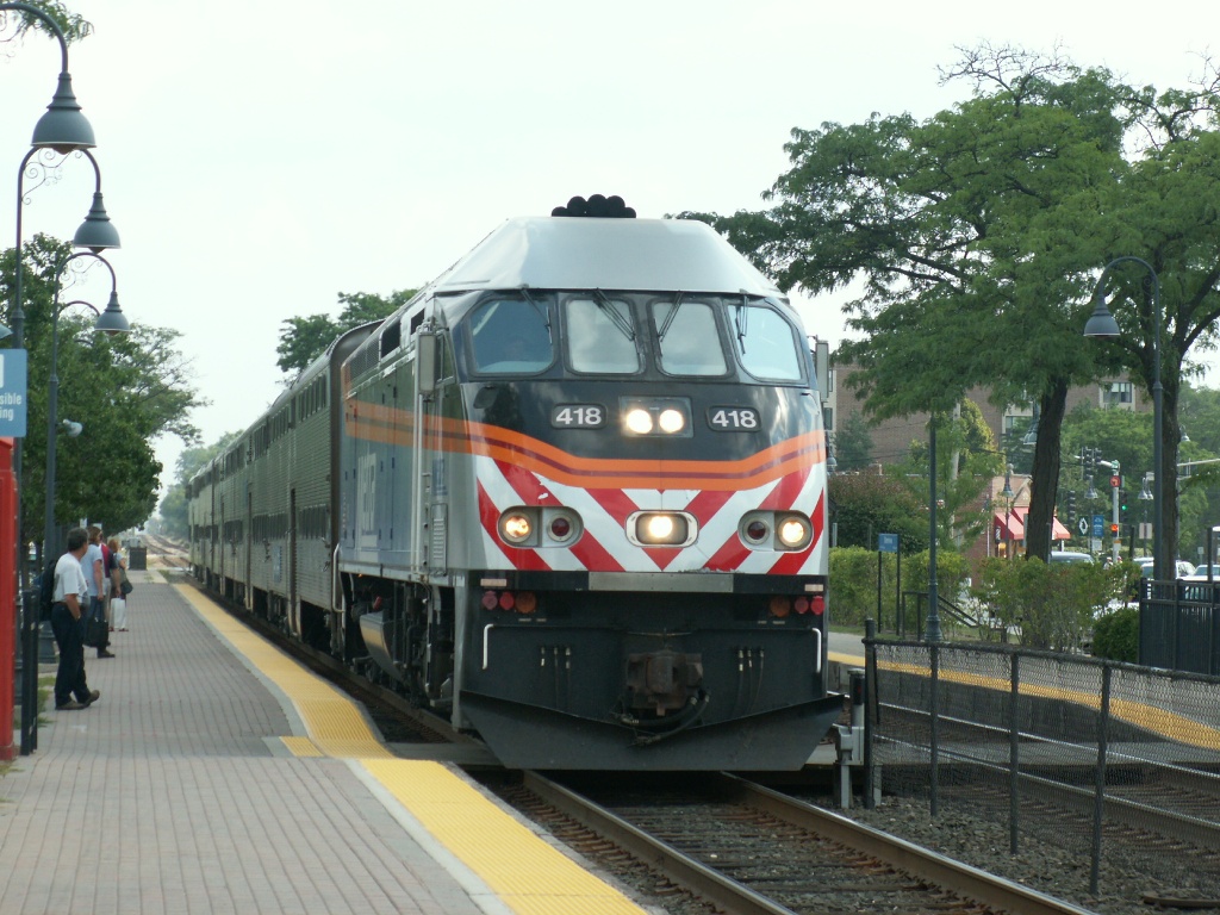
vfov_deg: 12.0
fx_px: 4335
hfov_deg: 16.0
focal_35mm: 123
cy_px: 458
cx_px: 610
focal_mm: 20.11
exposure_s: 1/250
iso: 50
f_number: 4
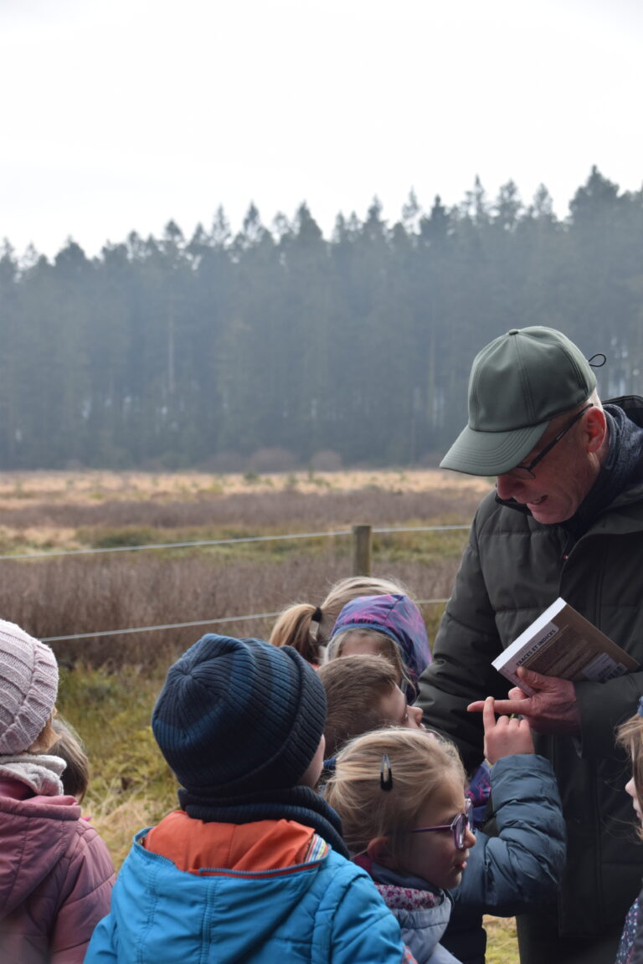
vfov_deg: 21.9
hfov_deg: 14.7
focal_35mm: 93
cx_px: 322
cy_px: 482
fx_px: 2491
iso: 360
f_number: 8
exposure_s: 1/250
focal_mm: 62
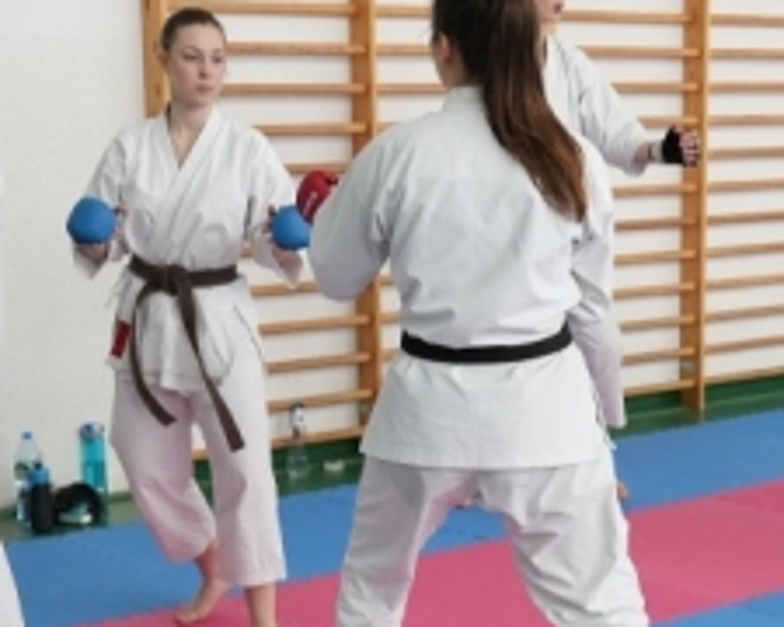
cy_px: 503
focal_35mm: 80
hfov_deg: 23.8
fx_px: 1856
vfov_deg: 19.0
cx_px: 498
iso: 3200
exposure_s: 1/320
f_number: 4
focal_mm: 24
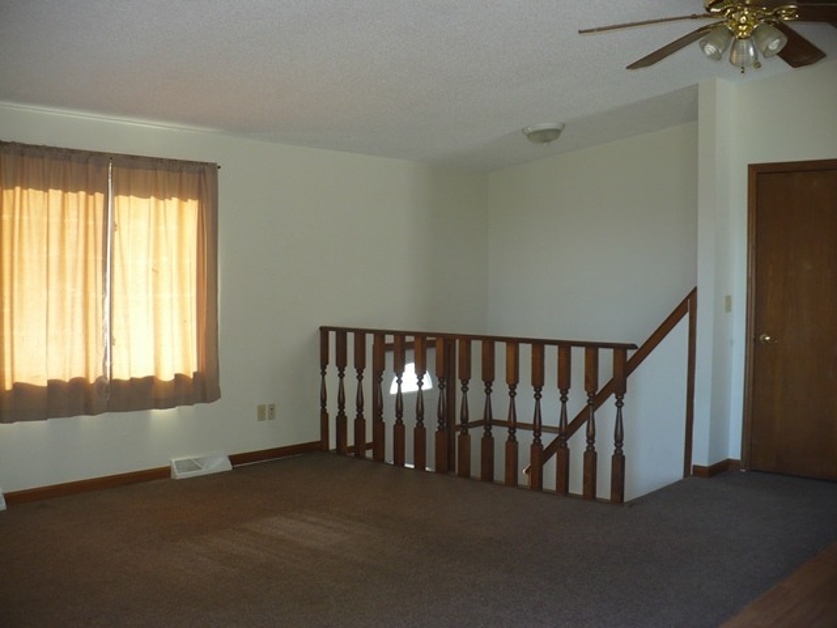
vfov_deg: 38.7
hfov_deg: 50.1
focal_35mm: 37
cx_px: 418
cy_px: 314
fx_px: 895
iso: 100
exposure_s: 1/30
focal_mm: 6.1
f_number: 2.8
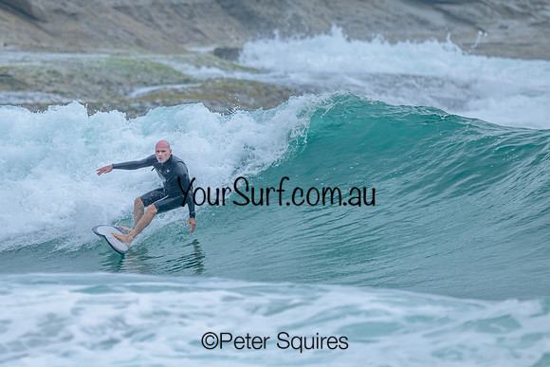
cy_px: 137
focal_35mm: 1100
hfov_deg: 1.9
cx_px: 179
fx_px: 16803
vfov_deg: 1.3
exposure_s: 1/2500
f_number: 6.3
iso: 400
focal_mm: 800
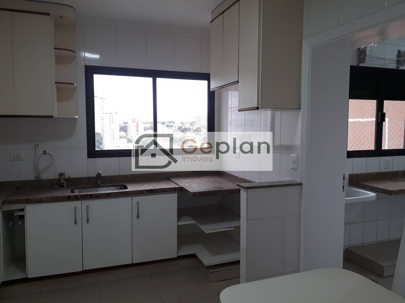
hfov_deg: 65.3
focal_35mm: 27
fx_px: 316
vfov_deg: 51.4
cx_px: 202
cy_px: 152
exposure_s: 1/60
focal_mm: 3.6
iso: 64
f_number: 1.9
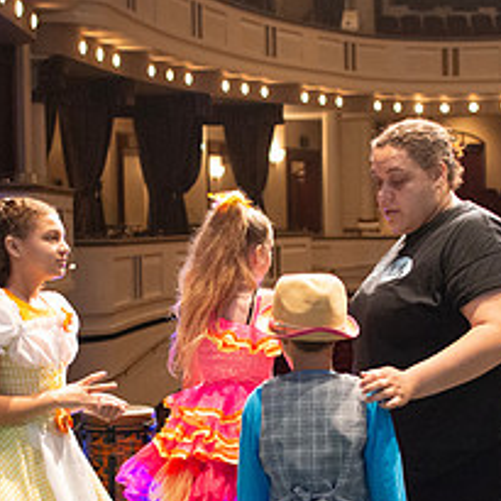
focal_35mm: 84
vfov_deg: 20.6
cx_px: 210
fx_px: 1375
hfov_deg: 20.6
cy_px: 343
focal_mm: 35
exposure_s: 1/320
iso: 6400
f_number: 2.8
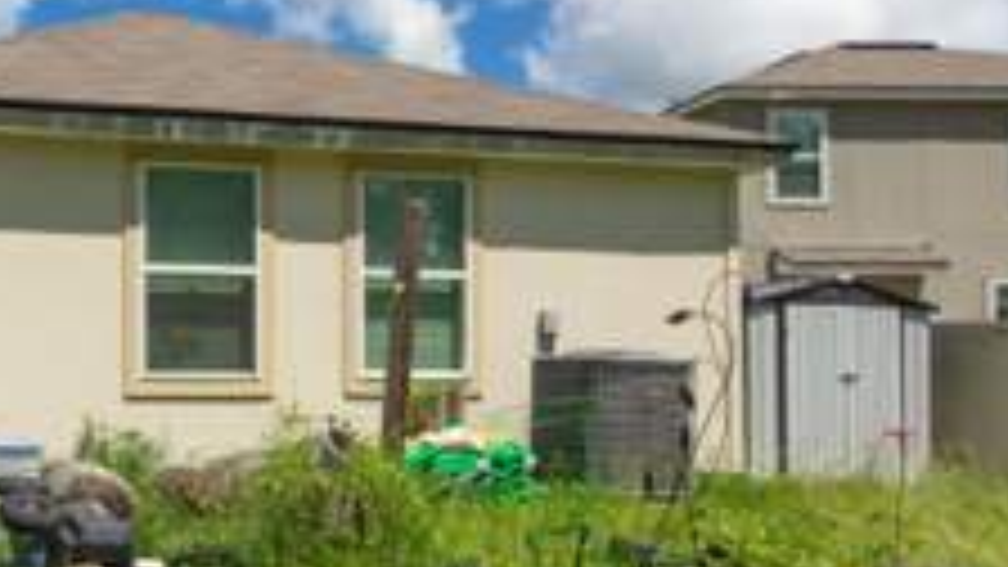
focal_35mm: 43
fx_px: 1149
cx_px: 38
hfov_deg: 42.1
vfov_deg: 27.7
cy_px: 331
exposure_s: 1/500
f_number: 8
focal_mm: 12
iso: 100
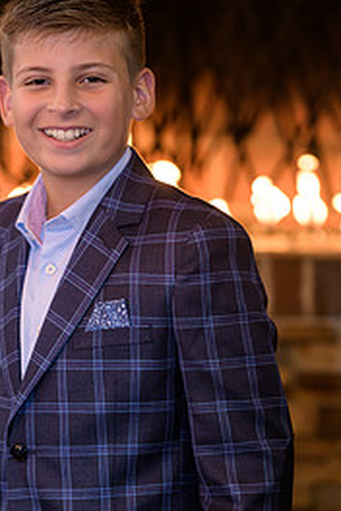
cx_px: 103
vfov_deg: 8.0
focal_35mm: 256
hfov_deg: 5.4
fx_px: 3637
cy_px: 296
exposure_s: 1/125
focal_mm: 150
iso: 800
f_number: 3.2
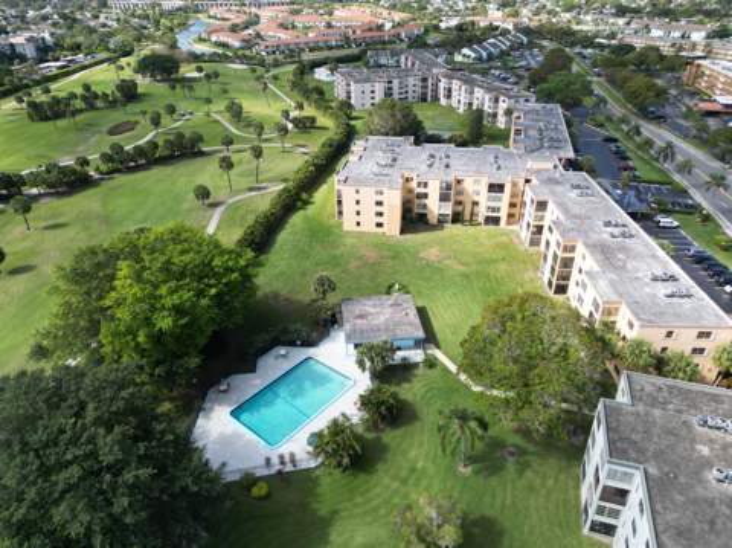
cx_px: 366
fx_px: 507
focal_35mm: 24
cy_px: 274
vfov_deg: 56.7
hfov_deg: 71.7
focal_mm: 6.72
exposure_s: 1/2000
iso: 130
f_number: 1.7
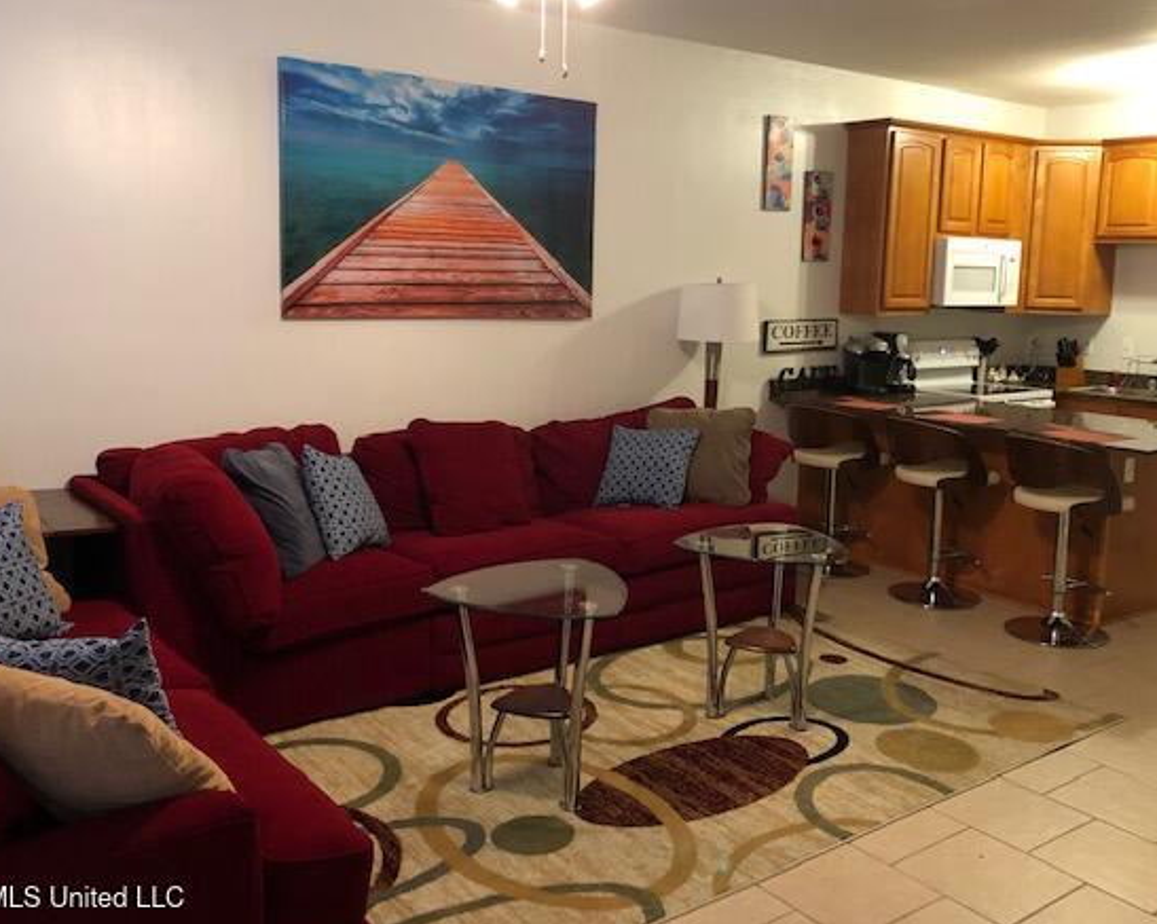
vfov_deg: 45.7
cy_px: 436
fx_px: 1095
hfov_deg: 55.5
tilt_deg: -8.0
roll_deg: -0.2
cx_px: 649
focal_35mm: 32
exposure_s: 1/13
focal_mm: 3.99
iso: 100
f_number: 1.8
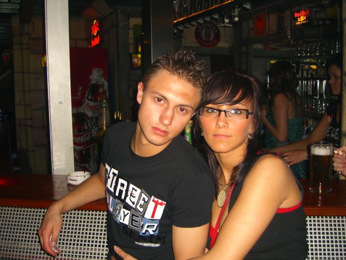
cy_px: 130
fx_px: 380
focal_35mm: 38
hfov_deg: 49.0
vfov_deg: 37.7
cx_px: 173
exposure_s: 1/60
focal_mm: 7.9
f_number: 2.8
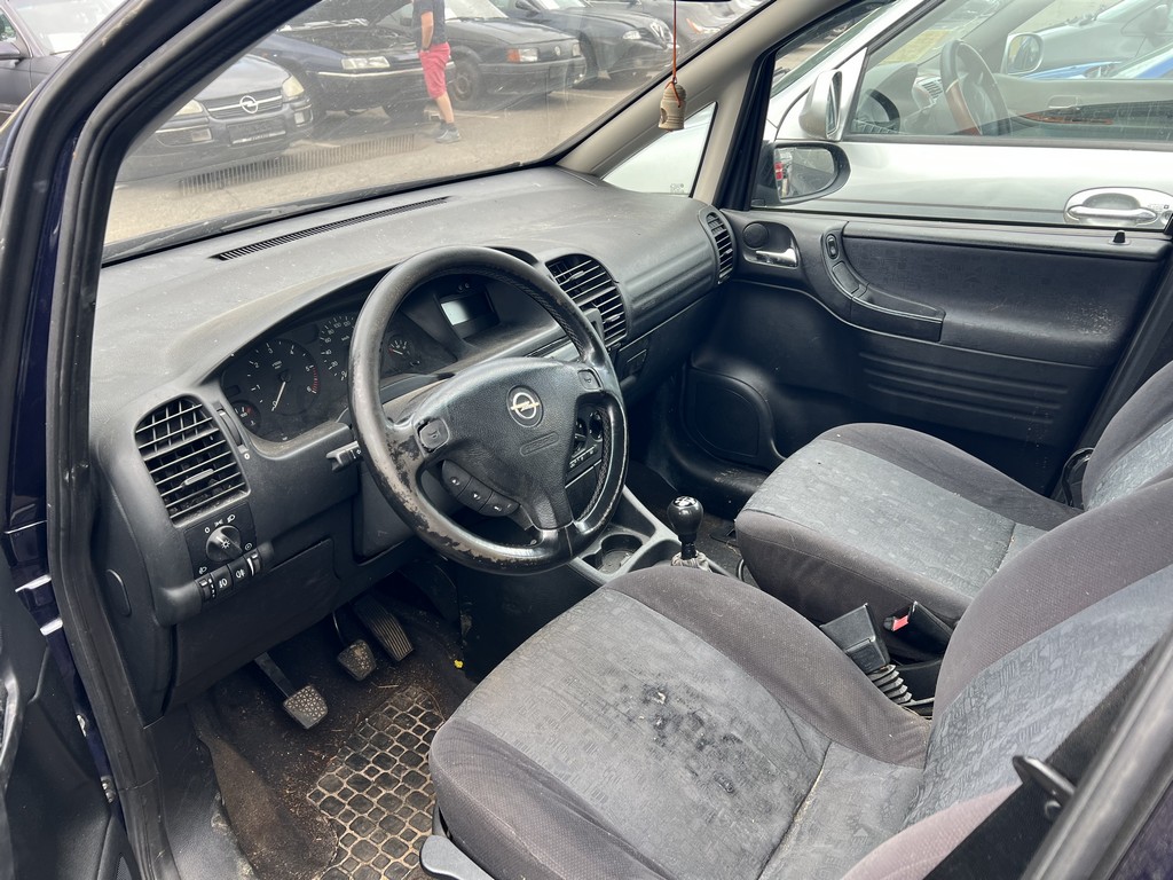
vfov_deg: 53.1
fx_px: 881
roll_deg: +2.7
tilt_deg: -26.4
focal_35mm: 26
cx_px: 586
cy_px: 440
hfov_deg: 67.3
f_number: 1.5
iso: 40
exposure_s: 1/164
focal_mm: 5.7
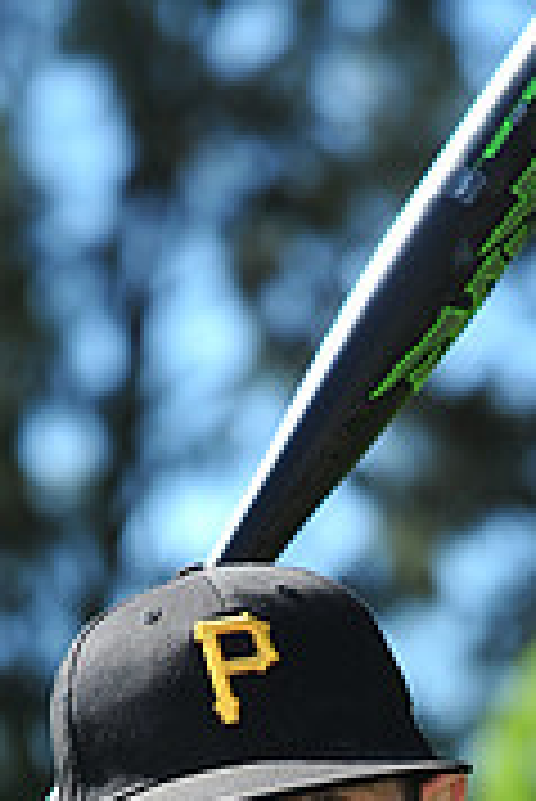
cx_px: 347
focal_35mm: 342
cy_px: 1215
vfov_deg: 6.0
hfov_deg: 4.0
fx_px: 7623
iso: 200
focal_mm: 105
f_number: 5
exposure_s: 1/800
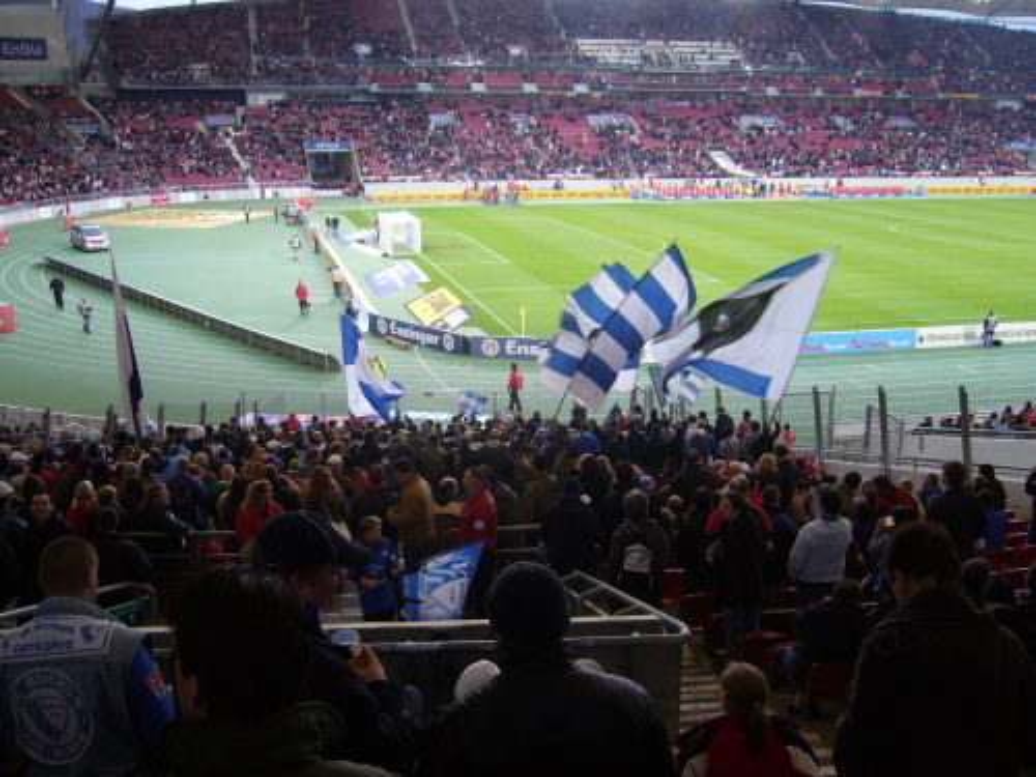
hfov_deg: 52.6
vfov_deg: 40.7
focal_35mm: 35
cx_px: 518
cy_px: 388
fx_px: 1047
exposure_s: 1/40
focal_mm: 5.8
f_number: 2.8
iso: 100
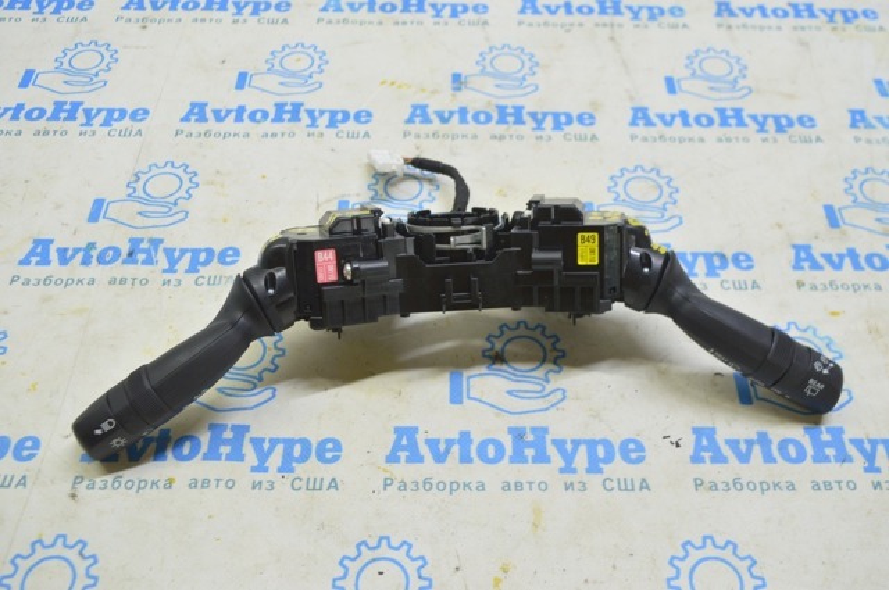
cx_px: 444
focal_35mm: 36
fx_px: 888
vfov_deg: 36.8
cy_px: 295
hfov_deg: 53.2
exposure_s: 1/20
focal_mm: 24
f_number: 5.6
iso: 400
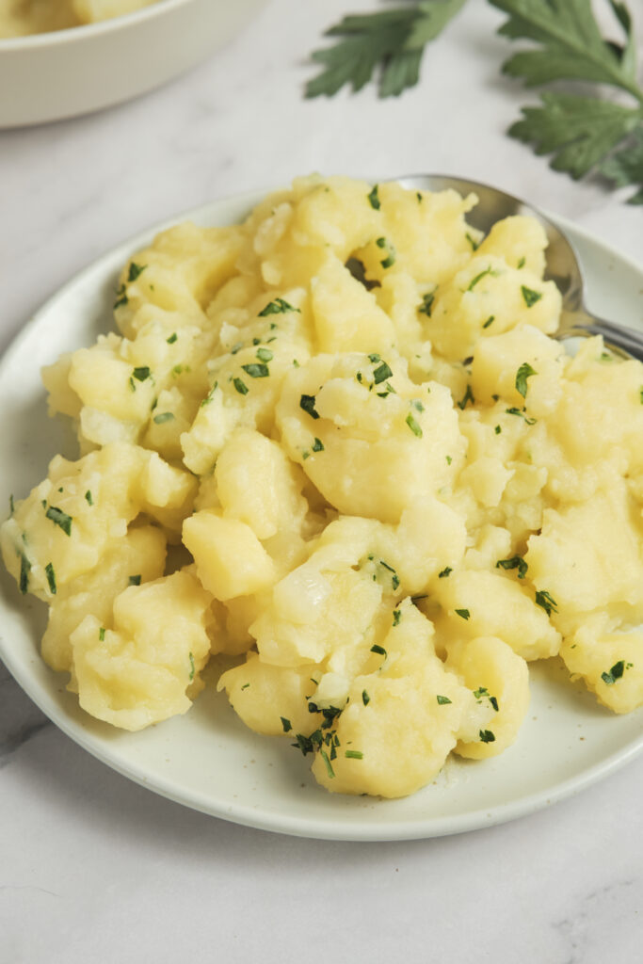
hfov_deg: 13.0
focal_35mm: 105
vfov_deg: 19.5
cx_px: 322
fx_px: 2812
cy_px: 482
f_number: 8
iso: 200
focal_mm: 70
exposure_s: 1/250
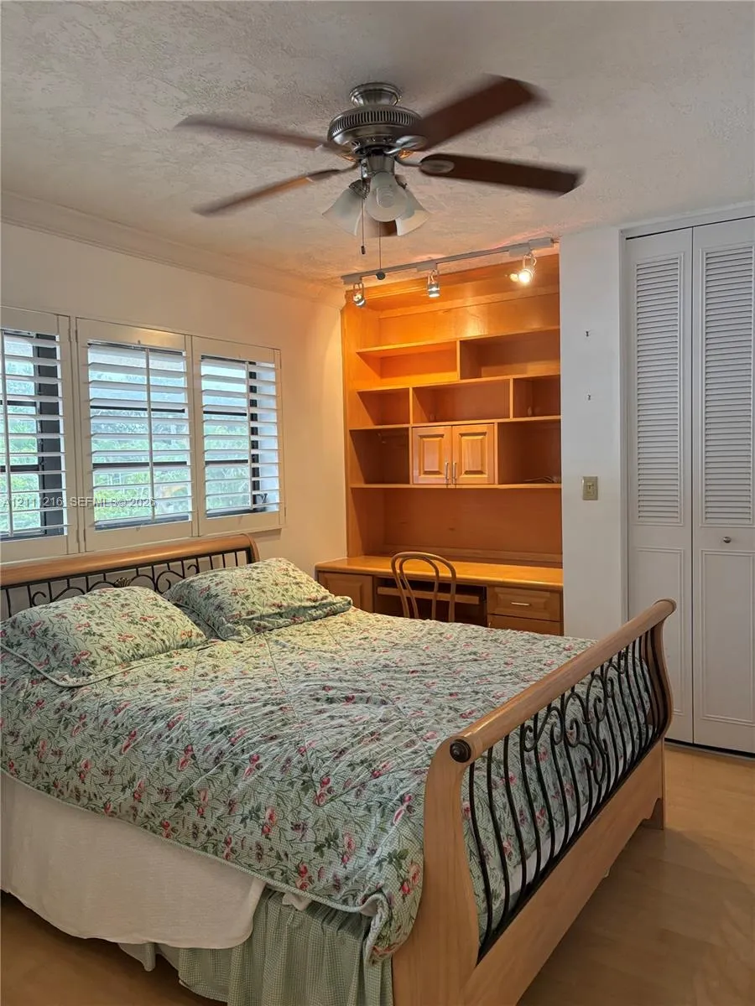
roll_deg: +1.2
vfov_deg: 67.3
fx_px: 756
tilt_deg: -2.2
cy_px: 503
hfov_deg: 53.1
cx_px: 378
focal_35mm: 26
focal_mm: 5.96
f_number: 1.6
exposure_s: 1/60
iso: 160
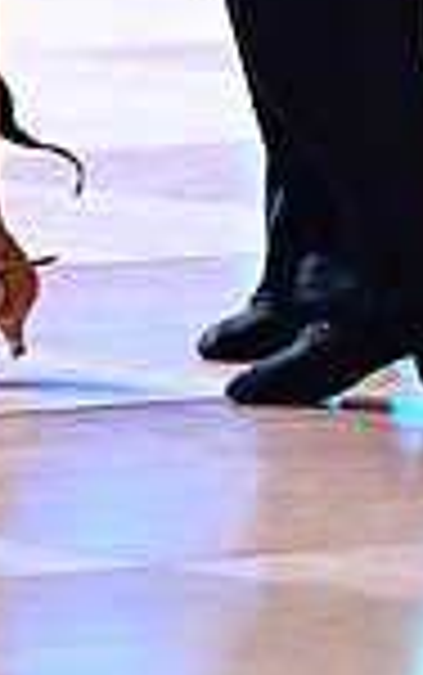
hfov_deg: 1.7
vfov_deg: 2.7
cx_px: 45
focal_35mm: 786
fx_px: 14470
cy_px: -495
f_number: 2.8
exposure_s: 1/320
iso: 2000
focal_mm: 200
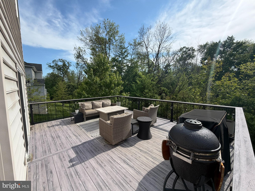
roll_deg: +0.8
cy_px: 96
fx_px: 103
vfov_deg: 85.7
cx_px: 128
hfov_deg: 102.1
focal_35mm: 14
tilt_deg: -5.5
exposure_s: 1/820
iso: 20
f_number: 2.2
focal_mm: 2.22
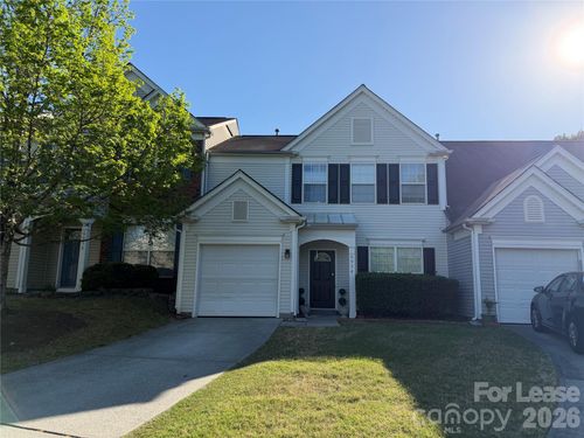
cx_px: 292
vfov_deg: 56.8
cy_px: 219
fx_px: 405
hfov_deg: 71.6
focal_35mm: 24
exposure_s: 1/4167
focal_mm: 6.76
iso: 100
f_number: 1.78
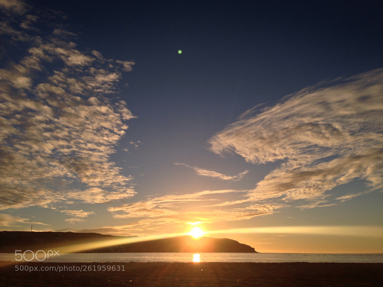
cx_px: 192
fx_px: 365
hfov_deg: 55.4
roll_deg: -2.7
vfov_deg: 42.9
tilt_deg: +17.9
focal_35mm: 33
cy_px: 144
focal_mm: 4.12
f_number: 2.4
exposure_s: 1/3195
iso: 50
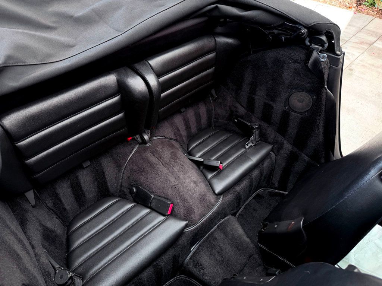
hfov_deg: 71.6
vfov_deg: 56.8
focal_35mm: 24
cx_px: 191
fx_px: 265
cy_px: 143
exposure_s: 1/298
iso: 80
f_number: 1.78
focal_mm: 6.76
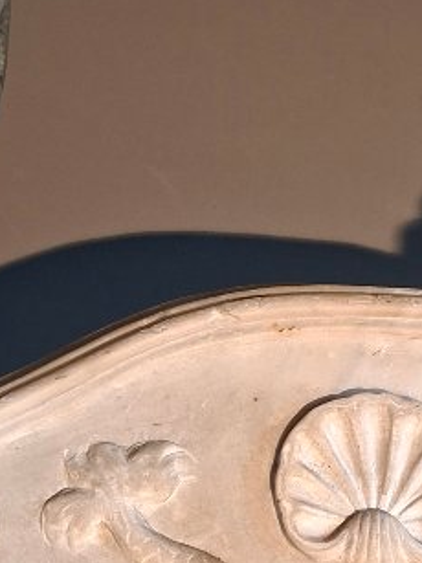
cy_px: 416
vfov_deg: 21.6
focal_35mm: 90
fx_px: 1464
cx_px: 367
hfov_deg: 16.2
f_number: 1.8
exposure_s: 1/33
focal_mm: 5.54
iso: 400
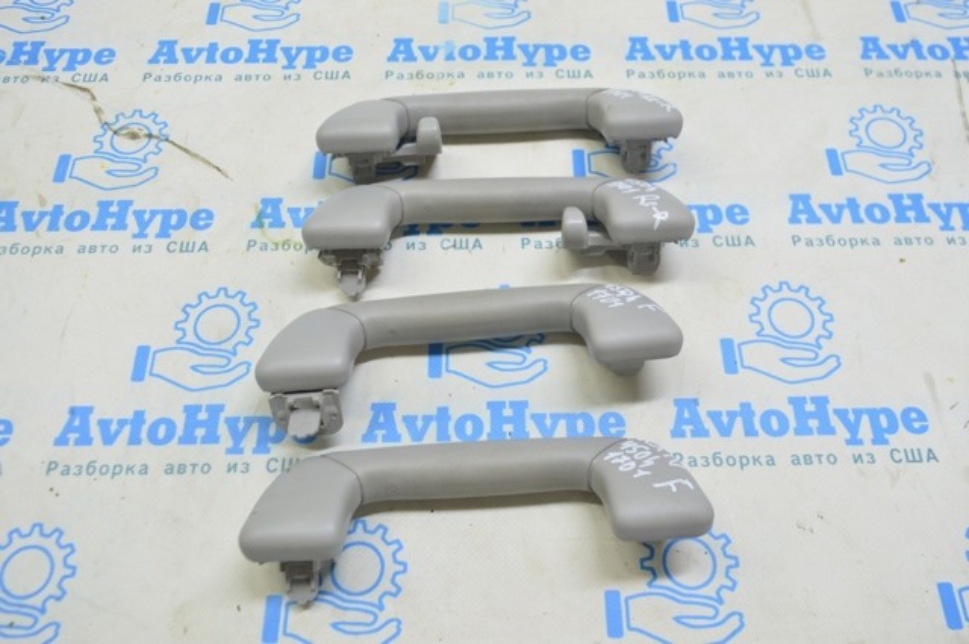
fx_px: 887
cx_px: 484
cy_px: 322
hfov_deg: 57.3
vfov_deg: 39.9
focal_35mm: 33
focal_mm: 22
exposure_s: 1/20
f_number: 5.6
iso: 400
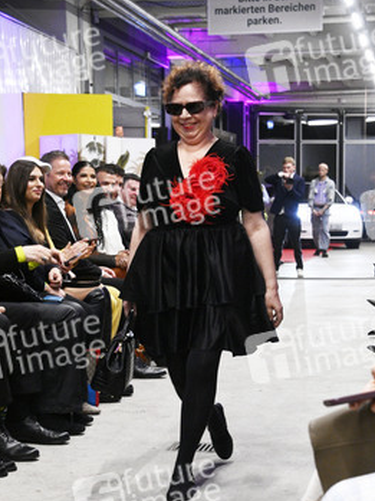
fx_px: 1083
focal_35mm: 75
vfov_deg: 26.0
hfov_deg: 19.6
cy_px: 278
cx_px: 188
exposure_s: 1/200
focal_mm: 68
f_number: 5.6
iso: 10000
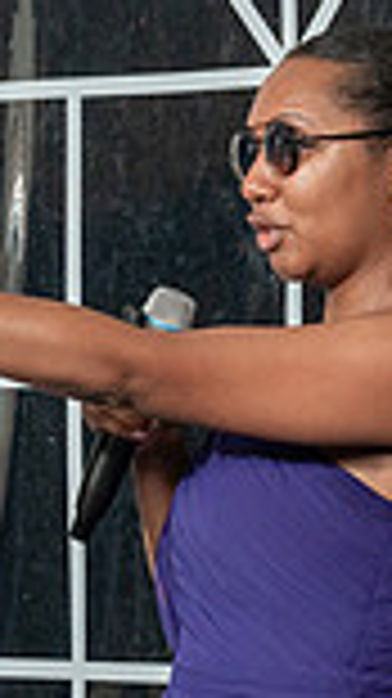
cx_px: 721
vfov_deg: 9.5
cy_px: 565
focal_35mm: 227
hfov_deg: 5.3
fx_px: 4202
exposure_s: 1/200
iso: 1600
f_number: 5.6
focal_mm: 57
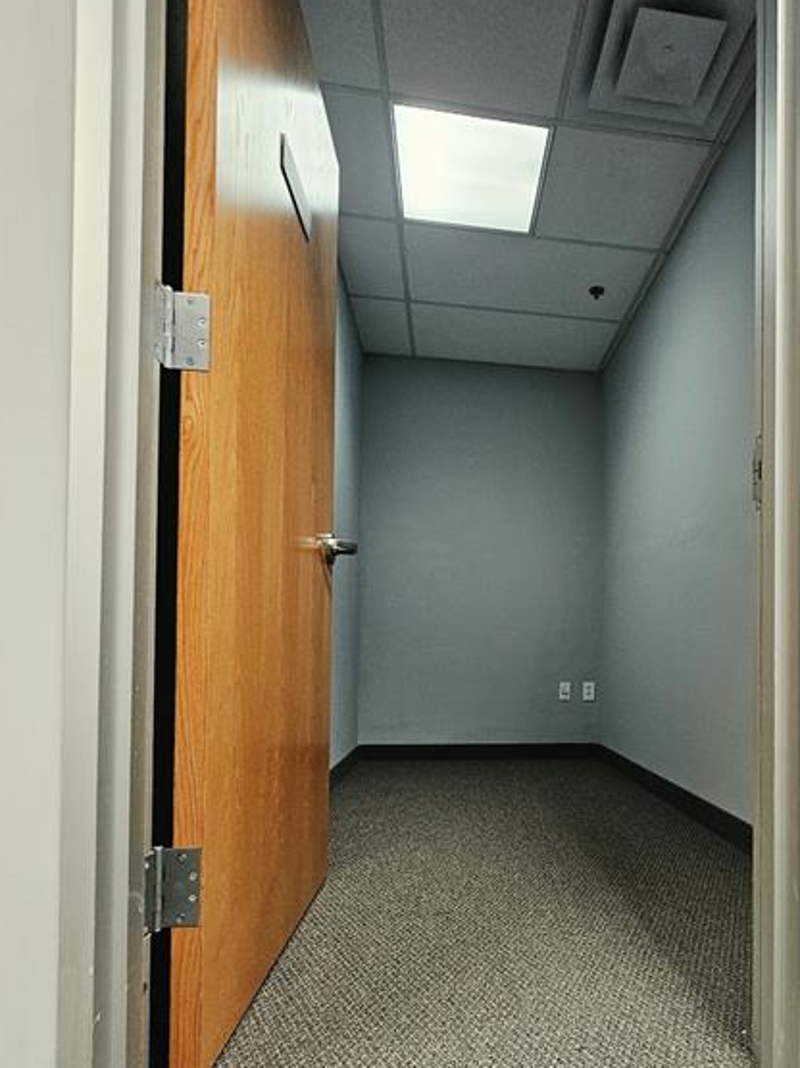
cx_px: 542
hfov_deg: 69.3
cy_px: 654
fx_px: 555
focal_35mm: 18
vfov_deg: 86.4
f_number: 2.2
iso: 400
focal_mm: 2.2
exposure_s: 1/60
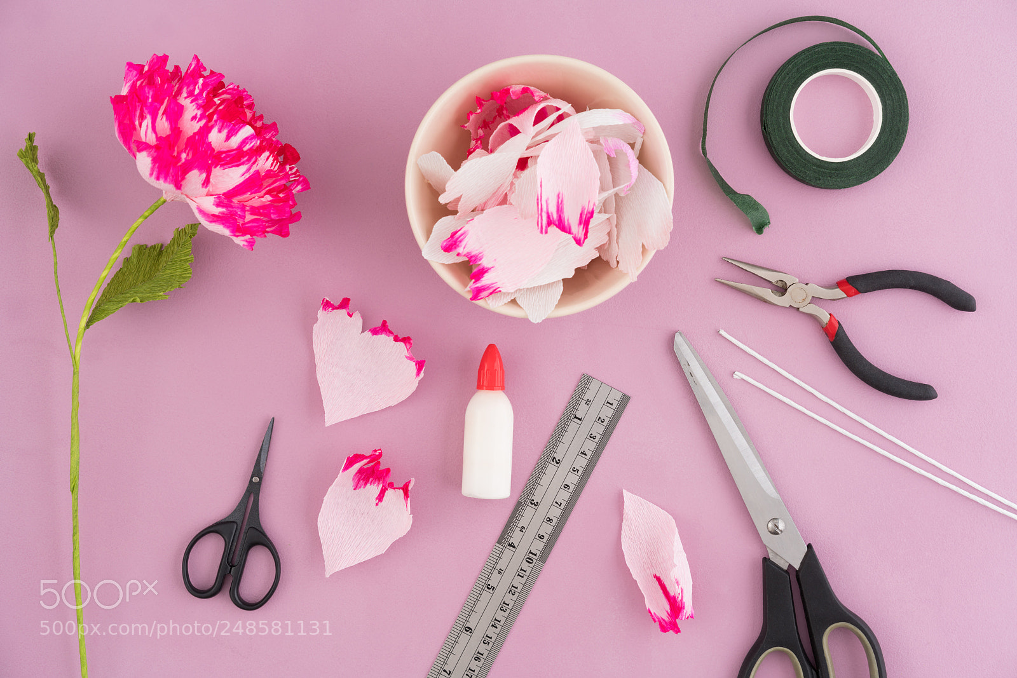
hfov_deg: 36.2
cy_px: 339
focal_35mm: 55
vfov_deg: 24.6
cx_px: 508
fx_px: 1554
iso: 100
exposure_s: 1/125
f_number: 8
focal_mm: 55
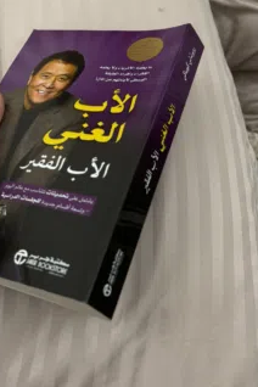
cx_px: 80
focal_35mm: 34
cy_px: 183
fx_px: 365
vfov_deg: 55.8
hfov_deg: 38.3
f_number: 1.6
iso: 250
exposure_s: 1/50
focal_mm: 5.96
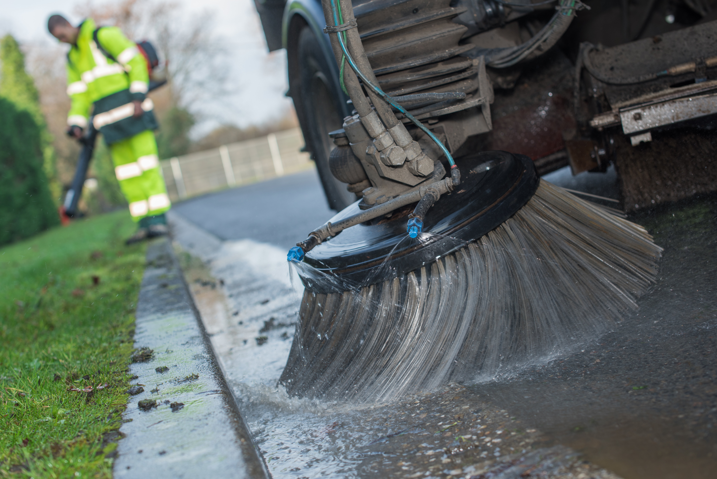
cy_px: 240
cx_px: 358
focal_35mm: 50
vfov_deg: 27.0
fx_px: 996
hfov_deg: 39.6
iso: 125
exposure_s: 1/200
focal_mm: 50
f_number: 4.5
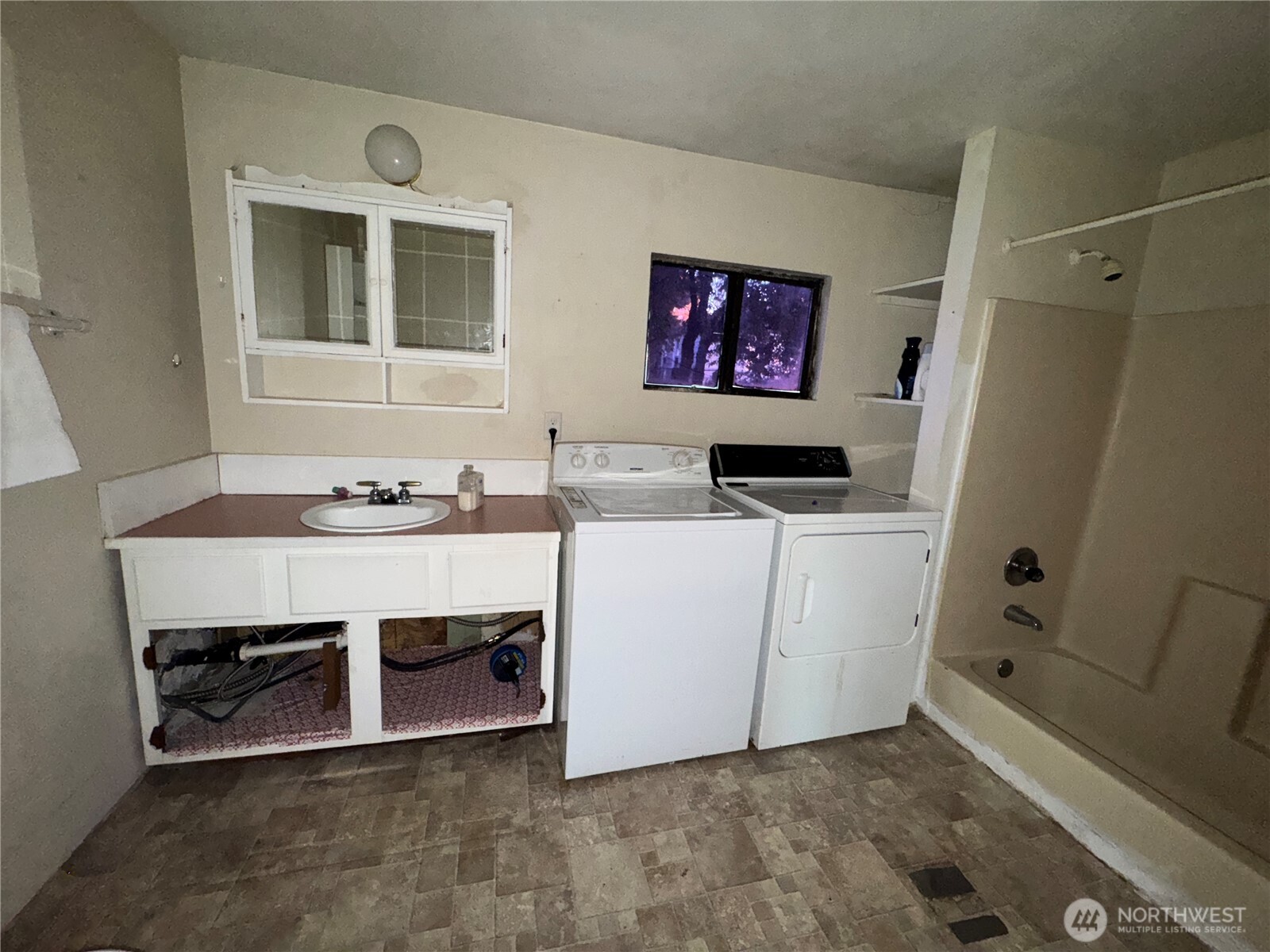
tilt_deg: -11.0
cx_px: 635
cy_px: 476
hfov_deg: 102.1
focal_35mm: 14
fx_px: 514
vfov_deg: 85.7
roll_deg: -3.8
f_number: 2.2
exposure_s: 1/30
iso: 200
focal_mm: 2.22
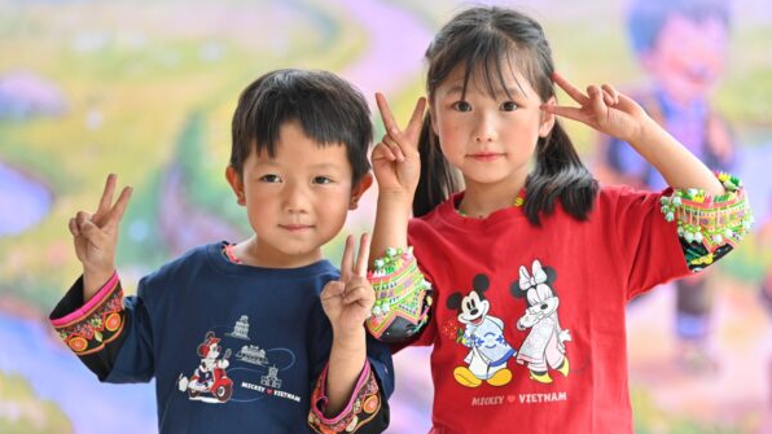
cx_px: 387
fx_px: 2804
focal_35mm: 137
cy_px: 234
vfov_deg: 8.8
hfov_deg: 15.7
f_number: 2.8
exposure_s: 1/250
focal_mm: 130
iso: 200
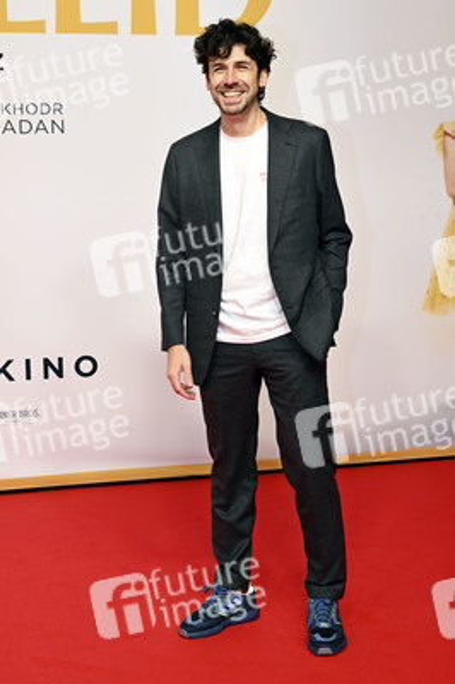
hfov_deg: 23.7
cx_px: 228
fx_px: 1082
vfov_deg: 35.1
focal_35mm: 57
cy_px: 342
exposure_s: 1/125
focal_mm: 57
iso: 640
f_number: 5
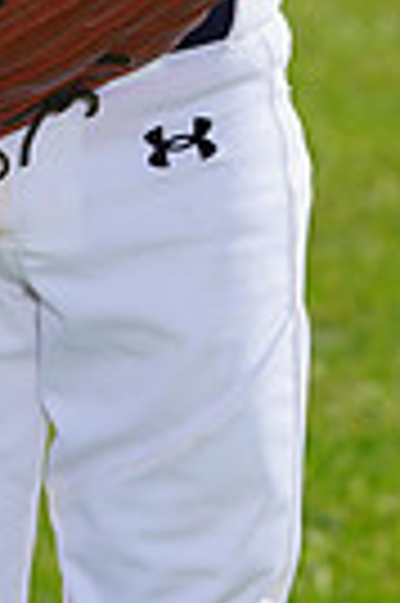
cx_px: -178
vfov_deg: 3.3
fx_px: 10376
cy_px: -648
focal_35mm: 621
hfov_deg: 2.2
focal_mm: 143
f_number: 7.1
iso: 100
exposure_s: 1/250
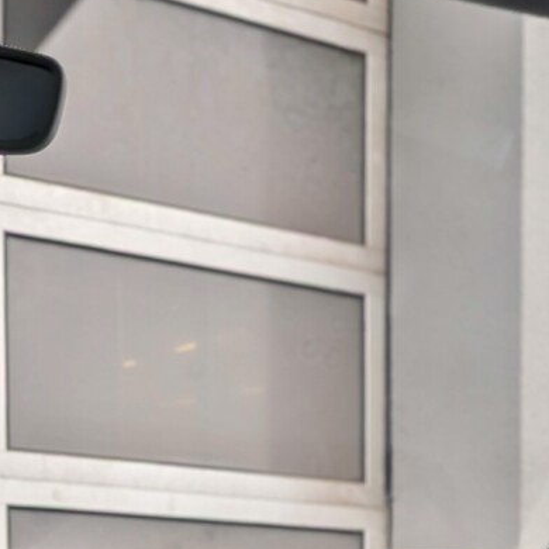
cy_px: 780
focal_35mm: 87
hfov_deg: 19.1
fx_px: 1561
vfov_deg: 18.1
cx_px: 618
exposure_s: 1/317
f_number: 1.7
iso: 30
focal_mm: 4.53
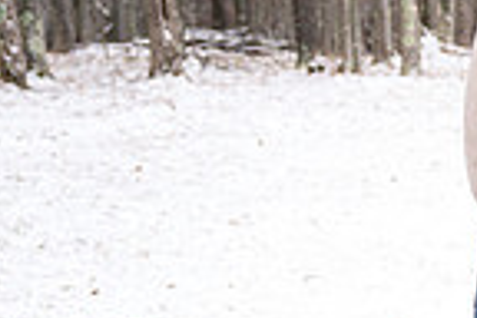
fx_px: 1656
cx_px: 924
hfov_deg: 14.1
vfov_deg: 11.0
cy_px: 214
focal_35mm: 125
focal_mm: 31
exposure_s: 1/250
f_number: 3.2
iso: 400
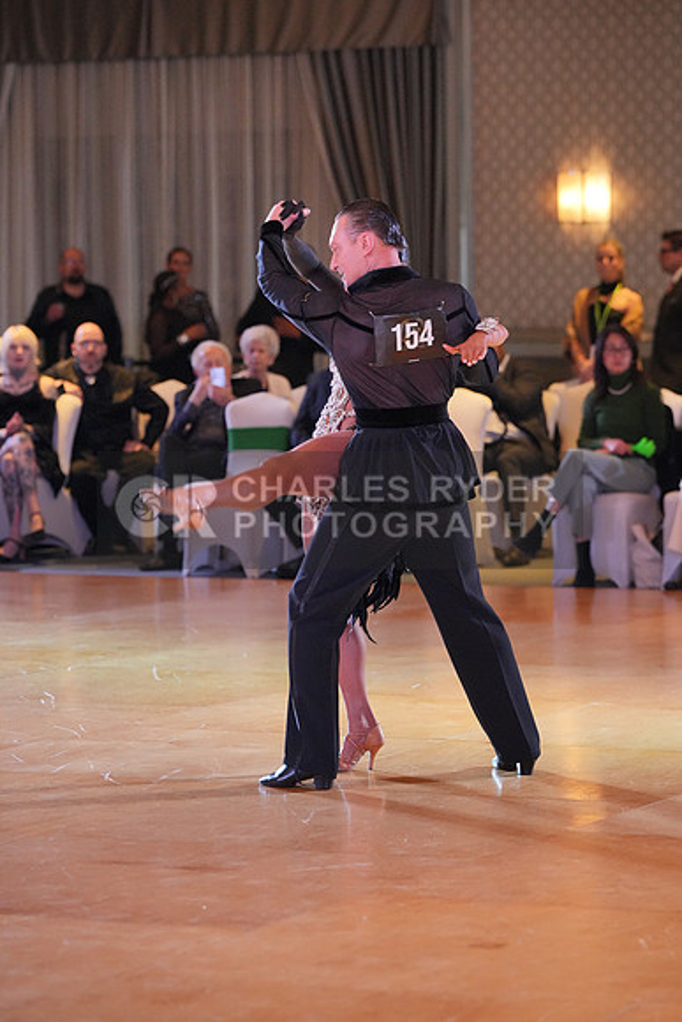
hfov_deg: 9.7
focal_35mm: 142
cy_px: 511
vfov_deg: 14.4
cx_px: 341
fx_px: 4032
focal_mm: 142
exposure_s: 1/400
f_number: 4
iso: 5000
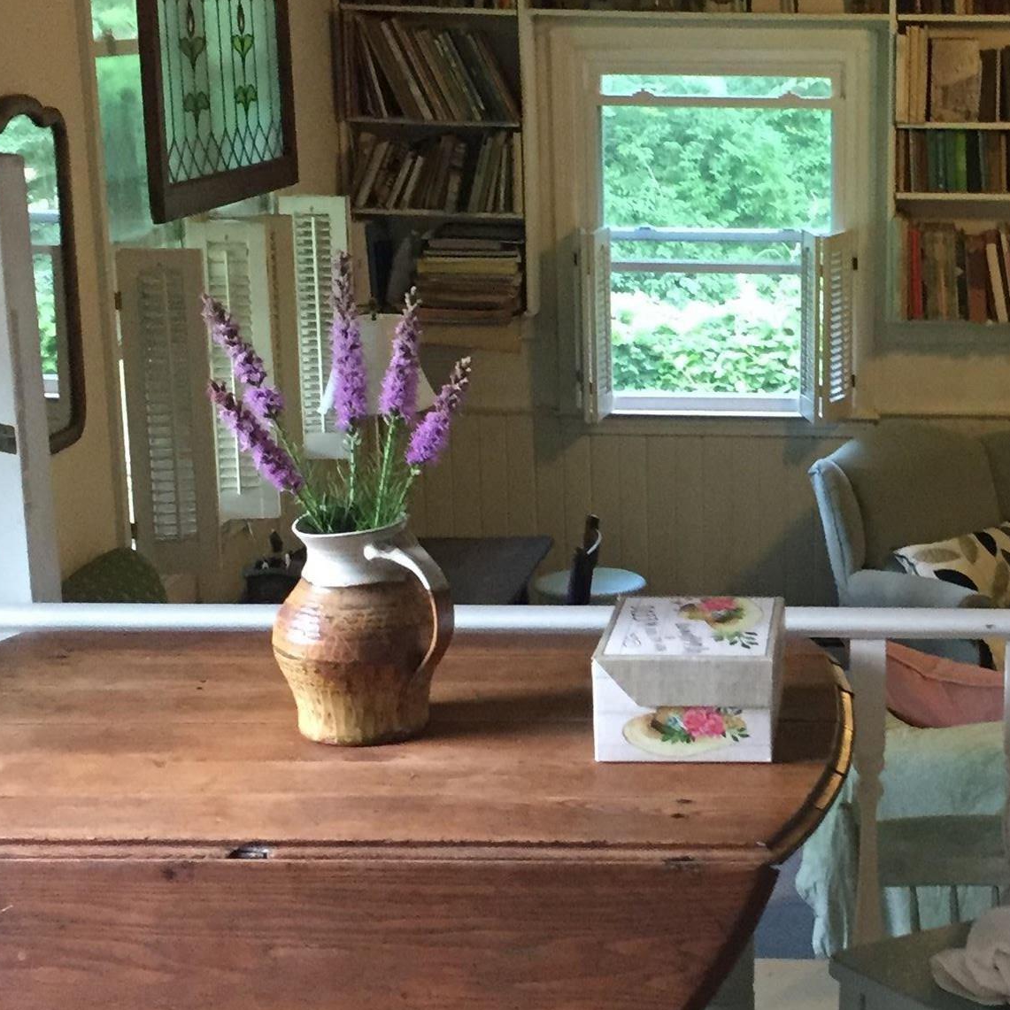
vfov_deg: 25.0
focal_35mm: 69
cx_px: 867
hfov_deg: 24.4
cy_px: 533
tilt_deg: -12.8
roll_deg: -0.7
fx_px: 2278
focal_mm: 4.15
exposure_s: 1/24
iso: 250
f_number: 2.2
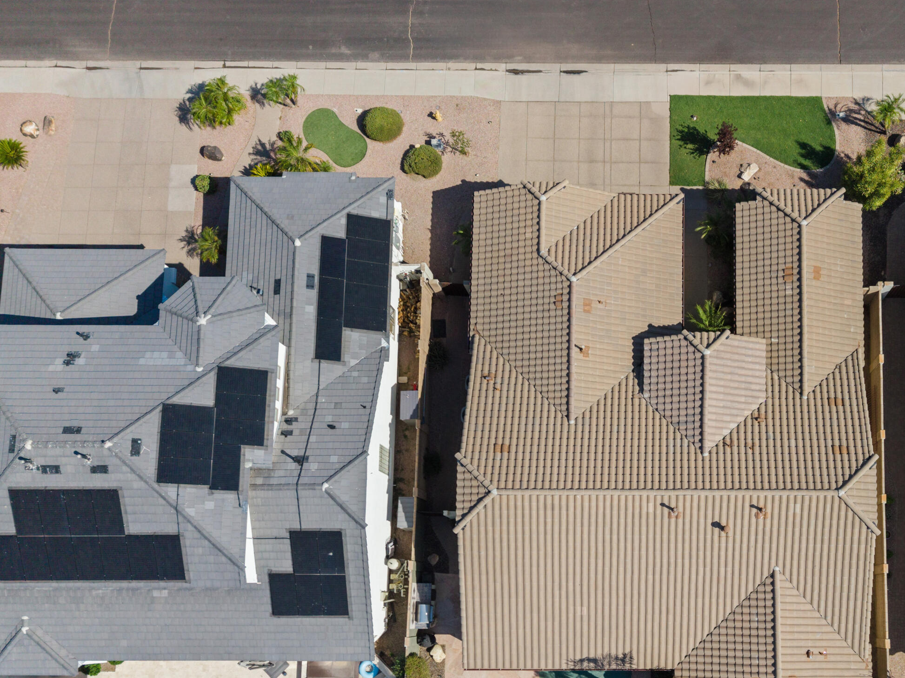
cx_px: 660
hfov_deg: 48.5
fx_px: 967
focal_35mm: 37
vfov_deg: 37.9
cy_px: 490
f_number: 1.8
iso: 200
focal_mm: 8.67
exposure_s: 1/5000
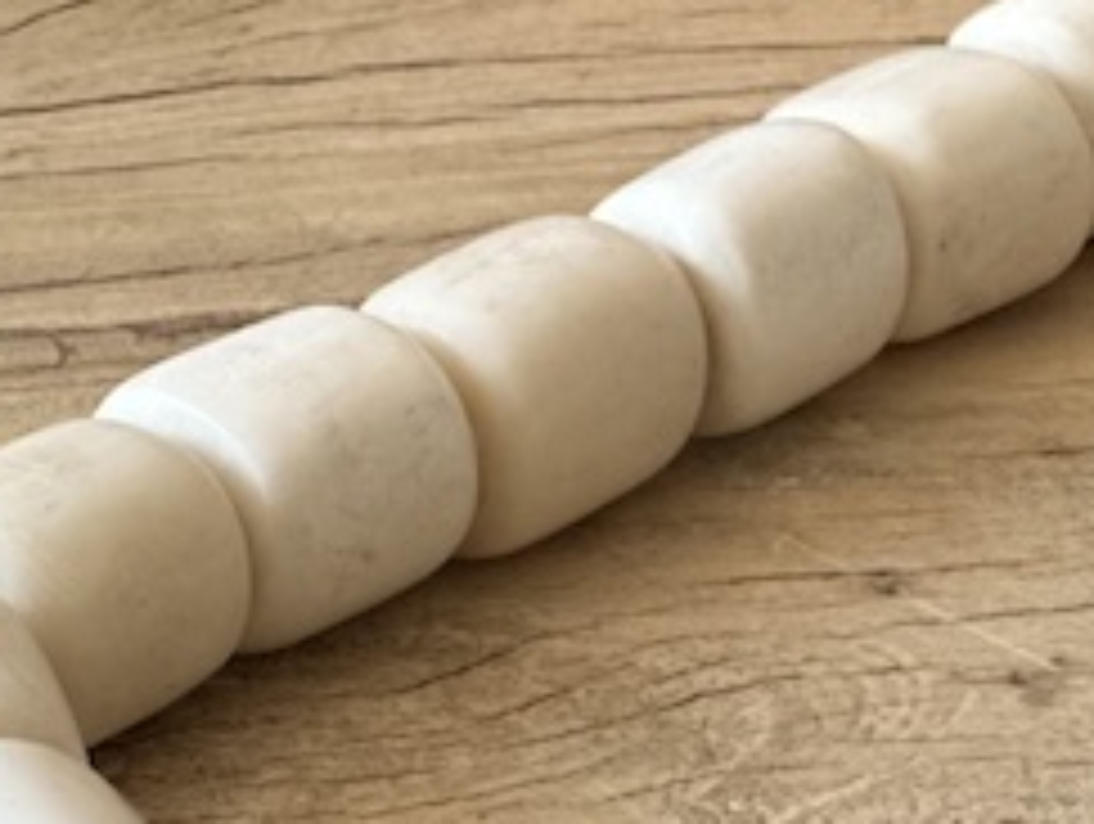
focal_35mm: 253
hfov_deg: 7.7
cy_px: 630
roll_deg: -4.4
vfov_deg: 5.9
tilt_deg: -29.6
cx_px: 1378
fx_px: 8008
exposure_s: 1/121
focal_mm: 9
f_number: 2.8
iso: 200
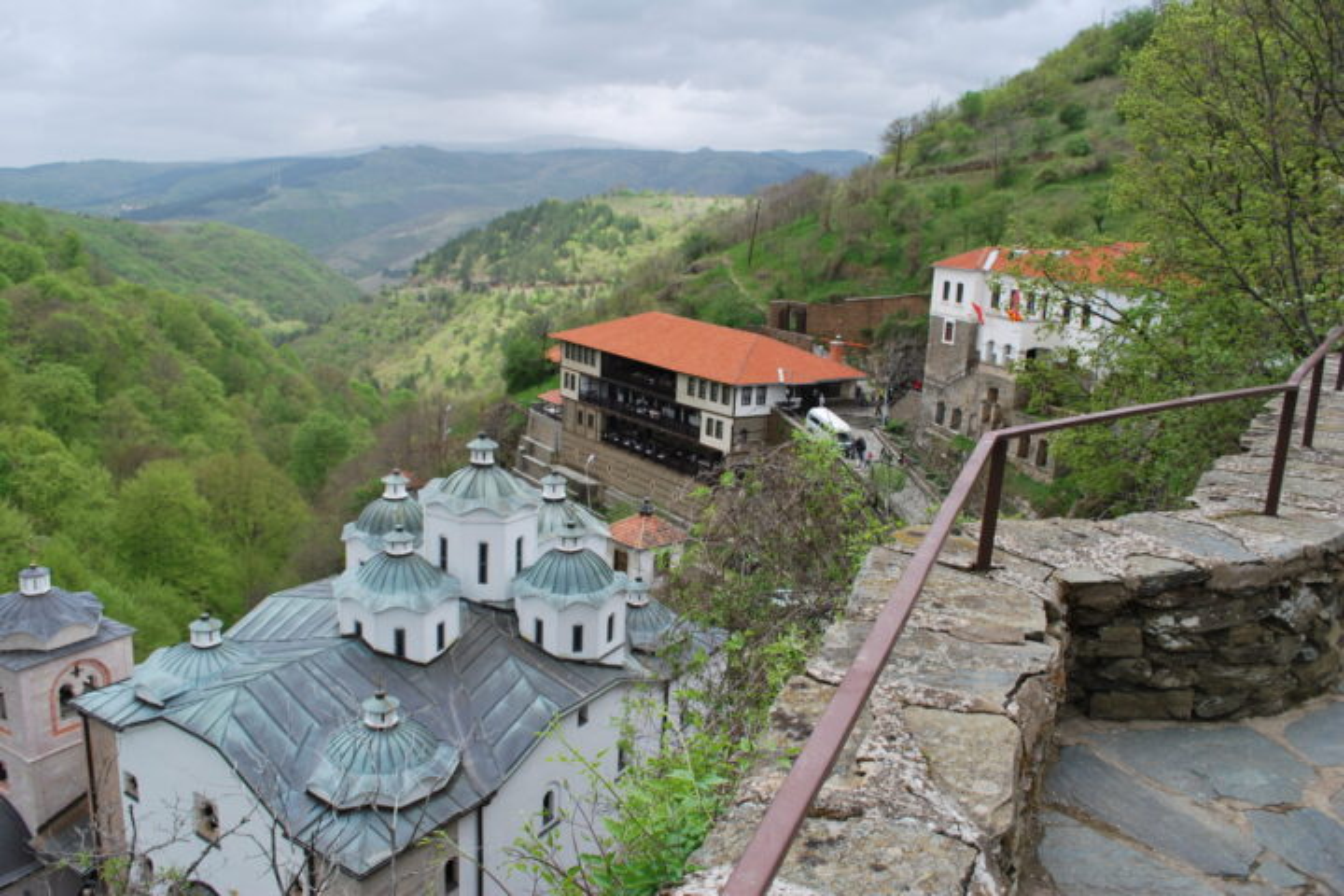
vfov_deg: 47.9
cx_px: 672
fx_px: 1008
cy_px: 448
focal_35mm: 27
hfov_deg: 67.4
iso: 100
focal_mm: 18
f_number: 6.3
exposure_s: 1/160
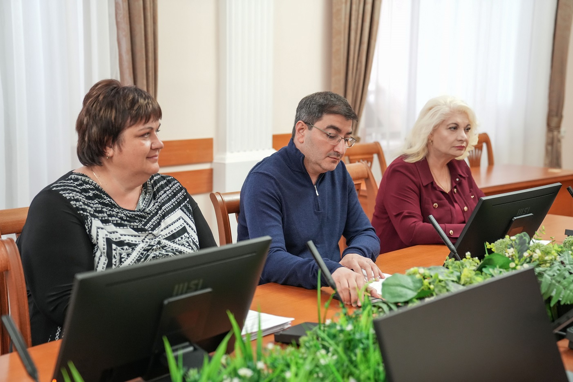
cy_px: 191
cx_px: 286
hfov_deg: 38.2
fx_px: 828
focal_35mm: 52
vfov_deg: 26.0
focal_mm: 52
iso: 3200
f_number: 2.8
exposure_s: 1/60
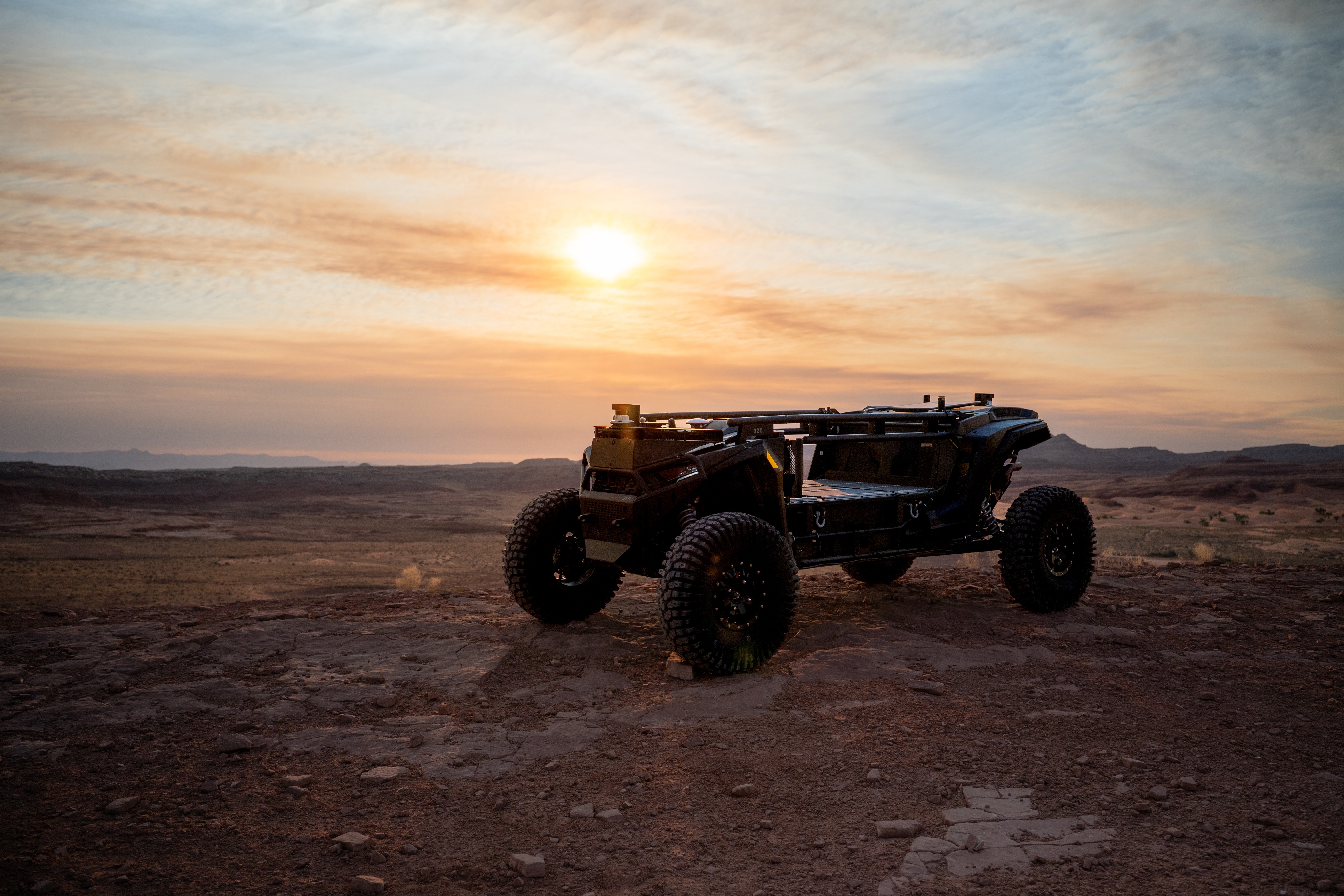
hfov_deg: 59.5
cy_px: 448
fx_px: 1176
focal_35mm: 32
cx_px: 672
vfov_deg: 41.7
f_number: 4
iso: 500
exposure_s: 1/160
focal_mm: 31.5
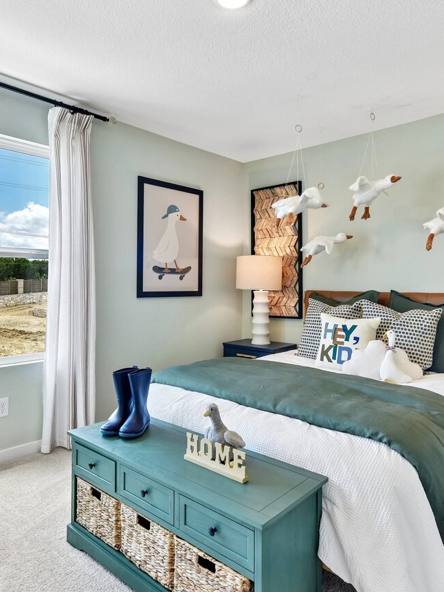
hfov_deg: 56.8
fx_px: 410
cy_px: 287
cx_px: 207
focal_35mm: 24
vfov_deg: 71.6
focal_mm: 14
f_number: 8
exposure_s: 1/25
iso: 100
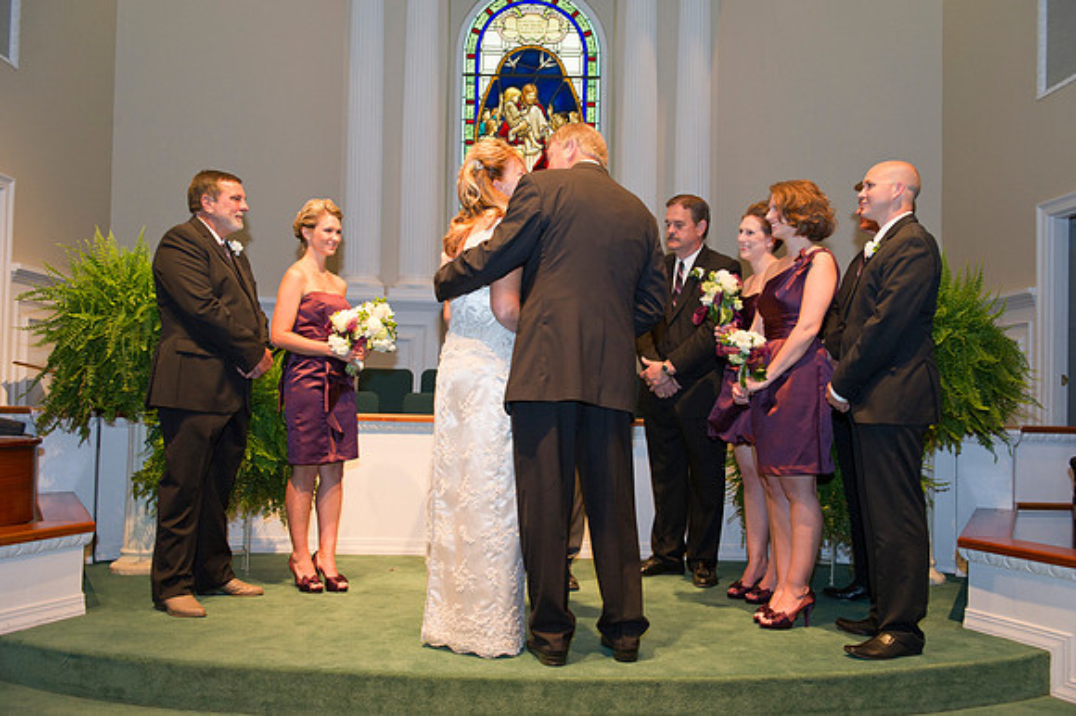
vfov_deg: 41.1
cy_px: 358
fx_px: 956
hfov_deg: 58.7
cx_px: 538
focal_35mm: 32
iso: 1600
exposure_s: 1/60
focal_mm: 32
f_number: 4
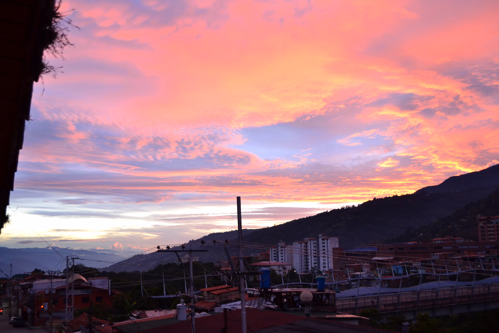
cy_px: 166
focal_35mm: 39
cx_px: 250
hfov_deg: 49.6
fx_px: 541
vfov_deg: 34.2
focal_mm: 26
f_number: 4.2
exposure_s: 1/40
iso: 400
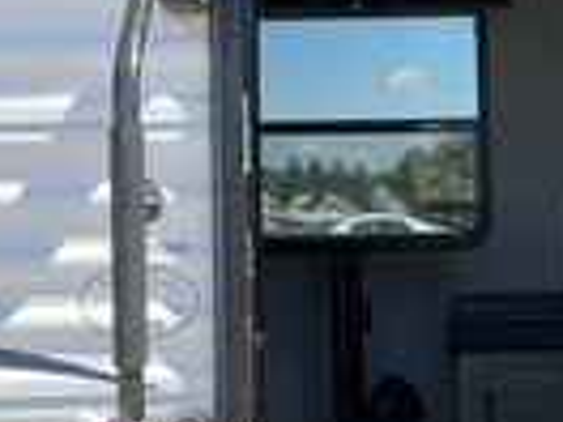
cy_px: 239
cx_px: 542
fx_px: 1431
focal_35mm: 88
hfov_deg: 21.6
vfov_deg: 16.8
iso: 25
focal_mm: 3
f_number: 1.8
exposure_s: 1/473
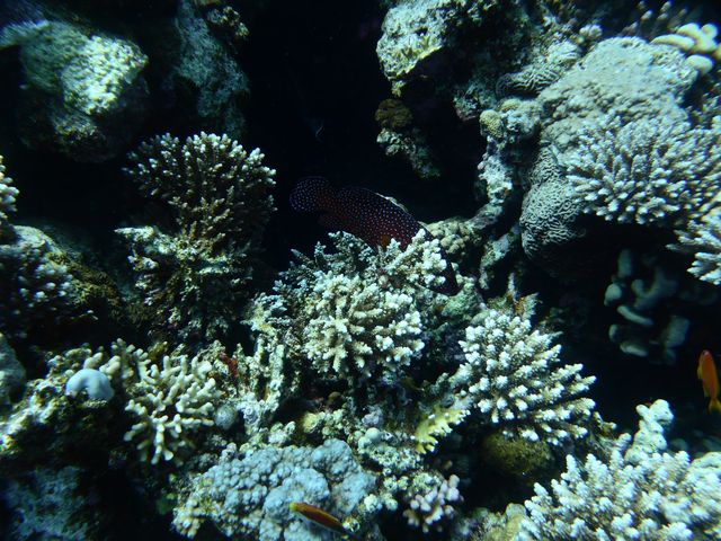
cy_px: 270
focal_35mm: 24
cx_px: 360
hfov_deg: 71.6
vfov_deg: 56.8
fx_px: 500
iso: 100
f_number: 3.3
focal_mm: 4.3
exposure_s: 1/160
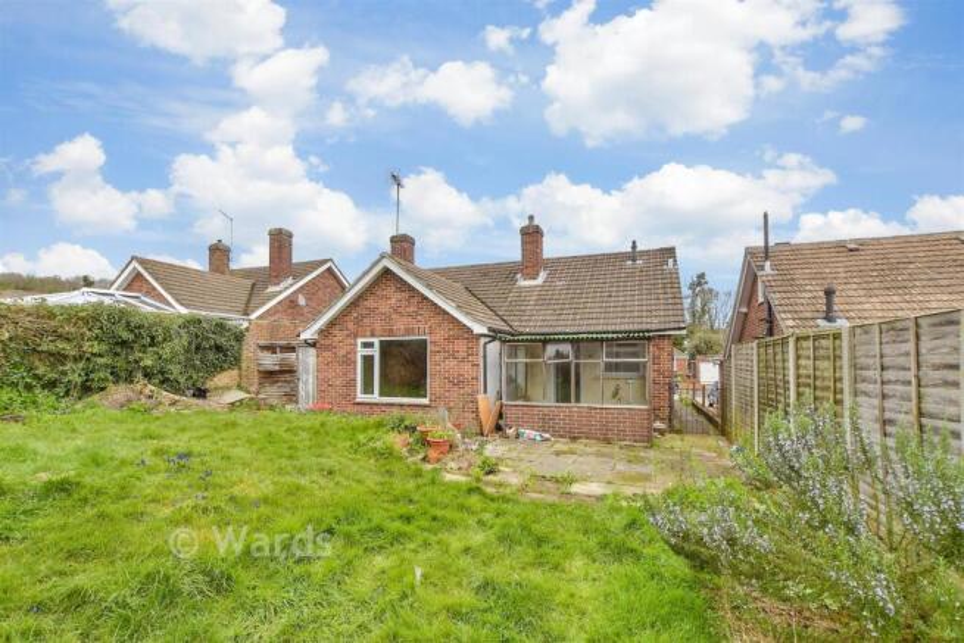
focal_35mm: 15
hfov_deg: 100.4
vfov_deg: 77.4
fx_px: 402
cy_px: 322
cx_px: 482
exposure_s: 1/160
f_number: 8
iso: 160
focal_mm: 10
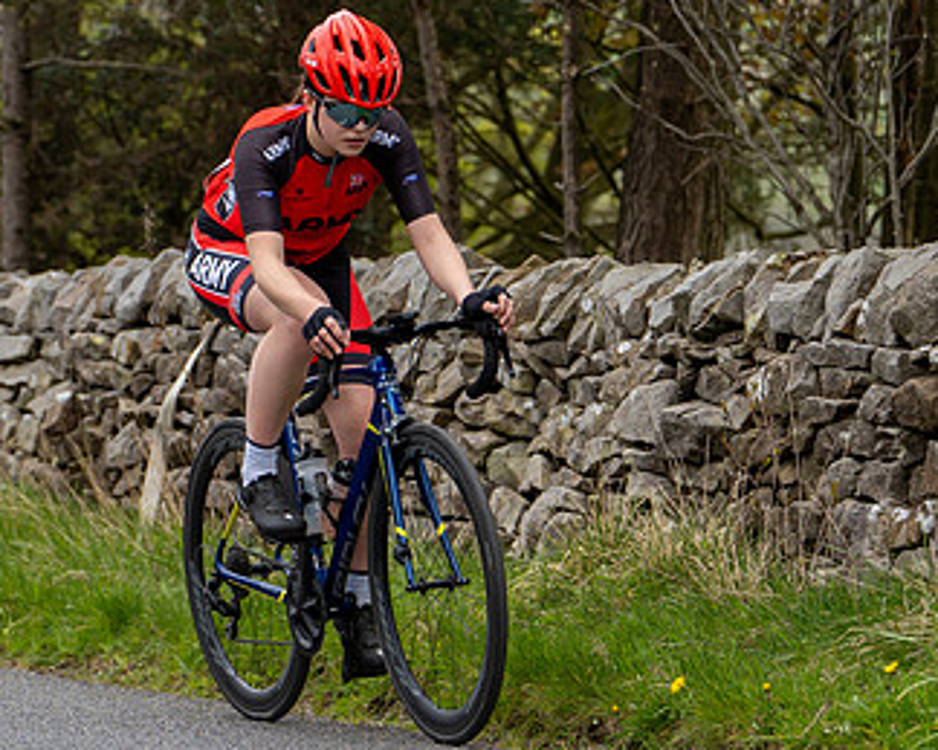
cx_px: 475
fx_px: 7604
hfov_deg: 7.1
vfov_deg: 5.6
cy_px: 207
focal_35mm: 274
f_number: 4
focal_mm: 108
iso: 200
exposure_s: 1/640
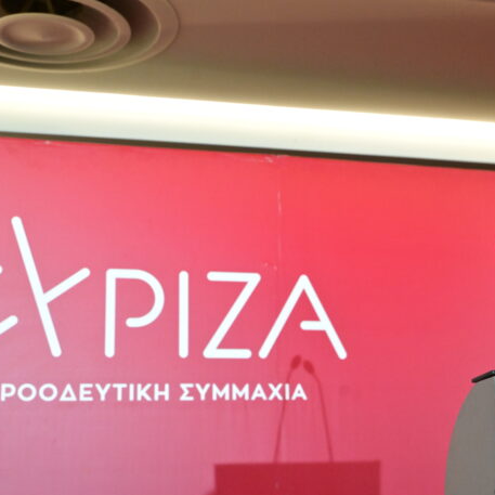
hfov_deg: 28.5
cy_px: 269
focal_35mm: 60
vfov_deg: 28.6
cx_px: 321
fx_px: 971
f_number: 5
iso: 6400
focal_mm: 42
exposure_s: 1/400
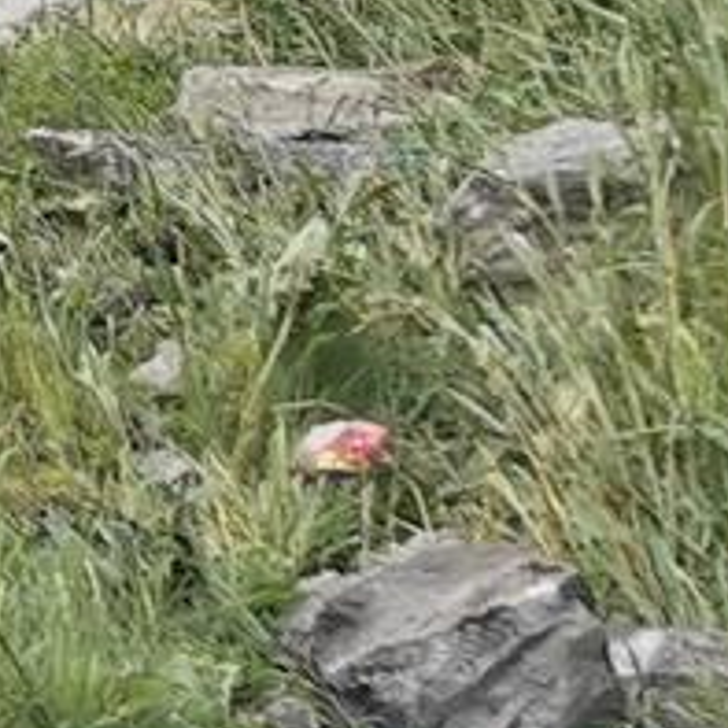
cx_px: -2587
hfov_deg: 5.9
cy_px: -639
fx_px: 5544
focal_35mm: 233
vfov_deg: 7.3
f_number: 1.6
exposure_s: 1/122
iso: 50
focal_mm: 5.56
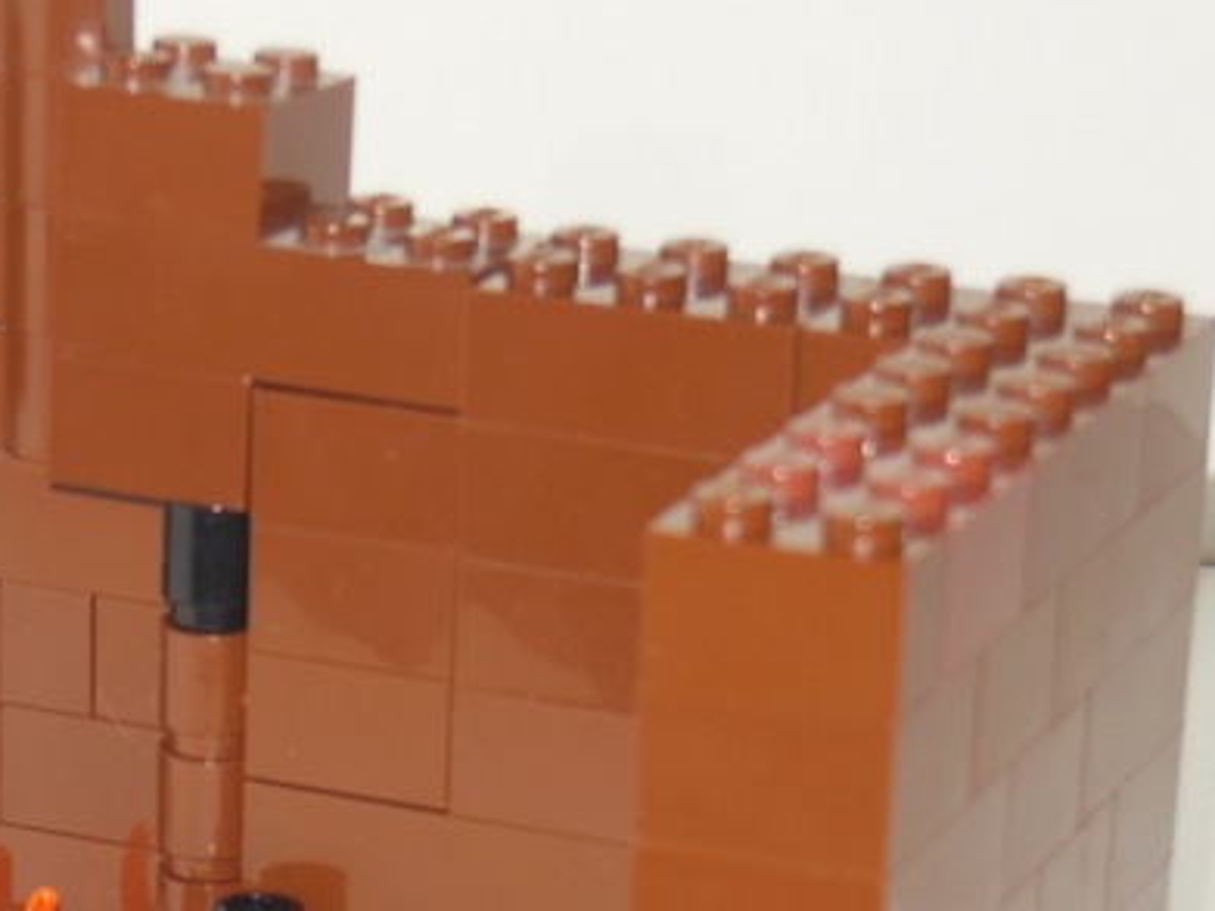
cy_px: 1040
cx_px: 37
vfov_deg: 9.6
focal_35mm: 152
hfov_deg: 12.9
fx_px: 5333
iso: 125
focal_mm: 11.7
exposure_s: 1/60
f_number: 4.3
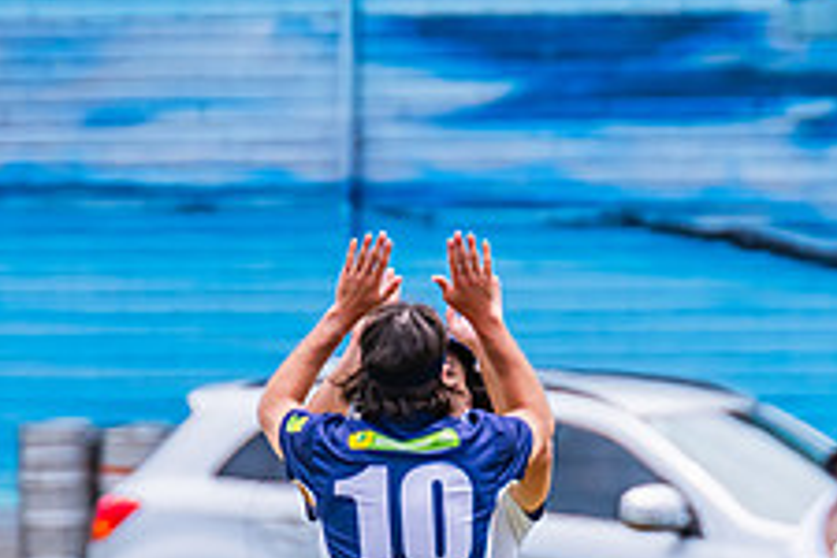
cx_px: 507
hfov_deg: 1.2
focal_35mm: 1699
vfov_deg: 0.8
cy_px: 633
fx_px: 39499
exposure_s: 1/2000
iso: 800
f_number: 8
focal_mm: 600
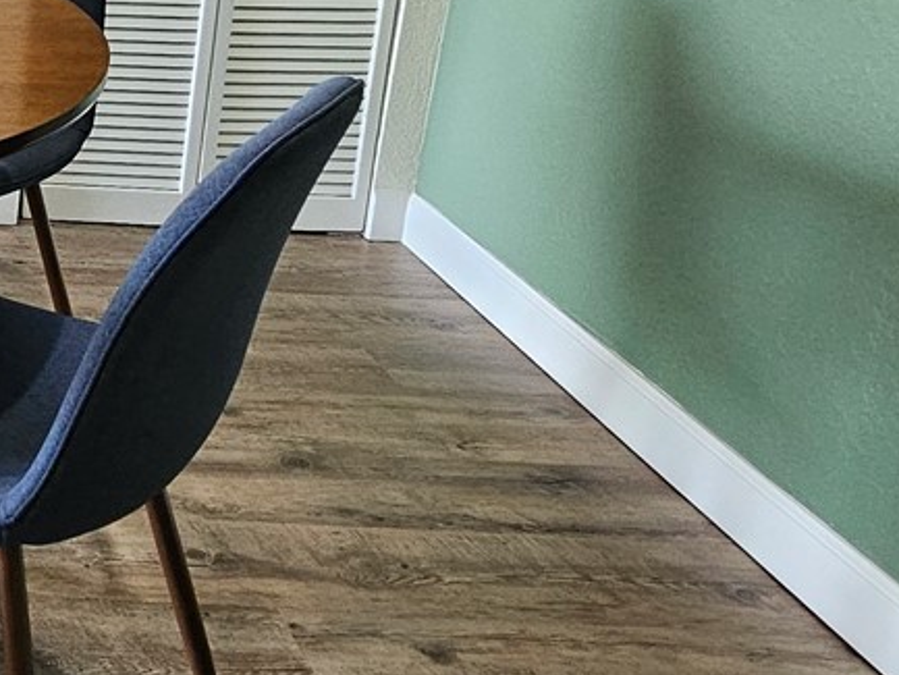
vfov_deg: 28.4
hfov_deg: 28.6
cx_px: -388
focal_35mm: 48
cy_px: 2
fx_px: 1247
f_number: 2.2
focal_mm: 2.2
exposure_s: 1/40
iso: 320
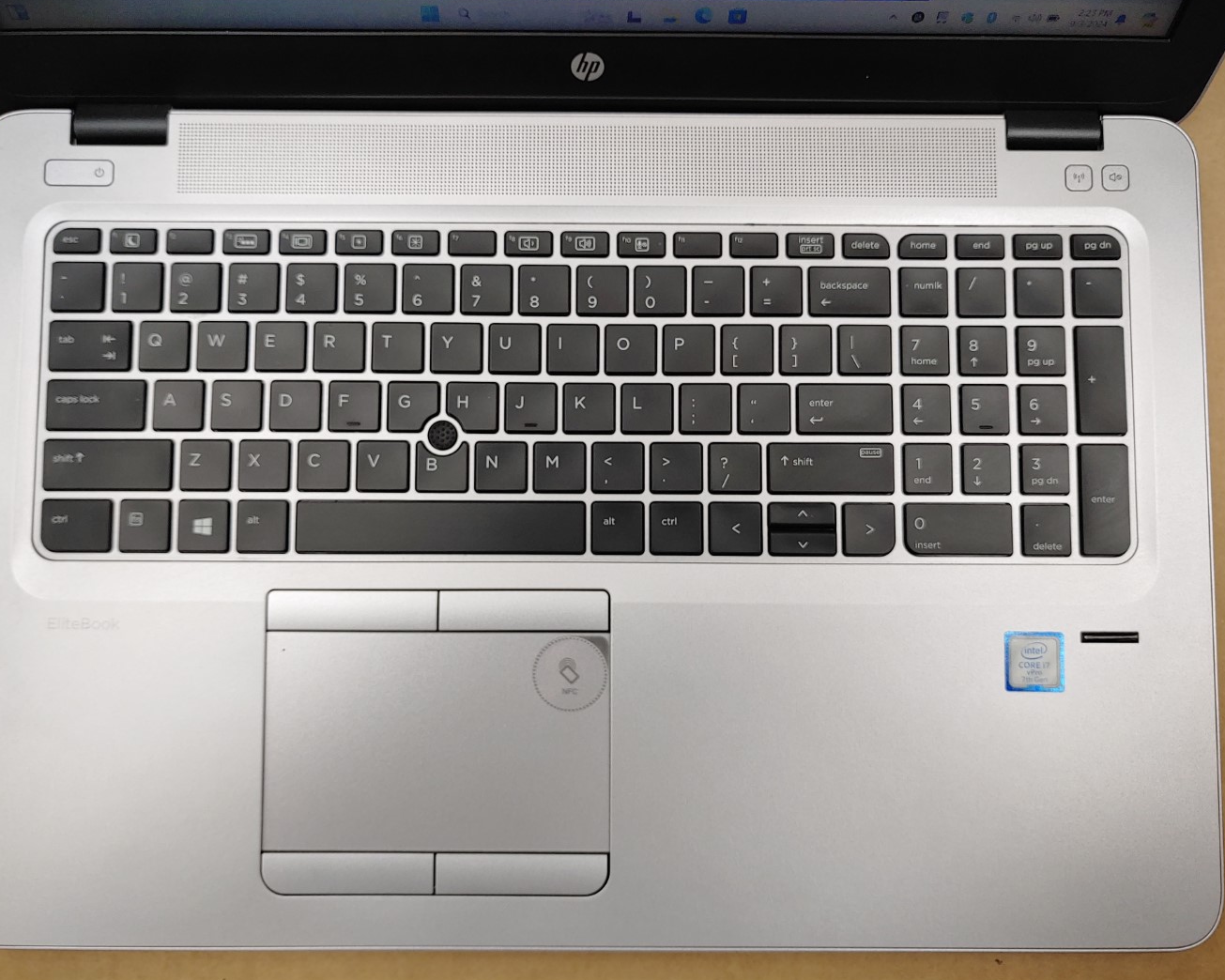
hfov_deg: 62.2
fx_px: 1015
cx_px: 578
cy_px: 485
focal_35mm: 28
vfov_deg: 51.5
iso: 50
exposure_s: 1/260
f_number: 1.8
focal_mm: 4.36
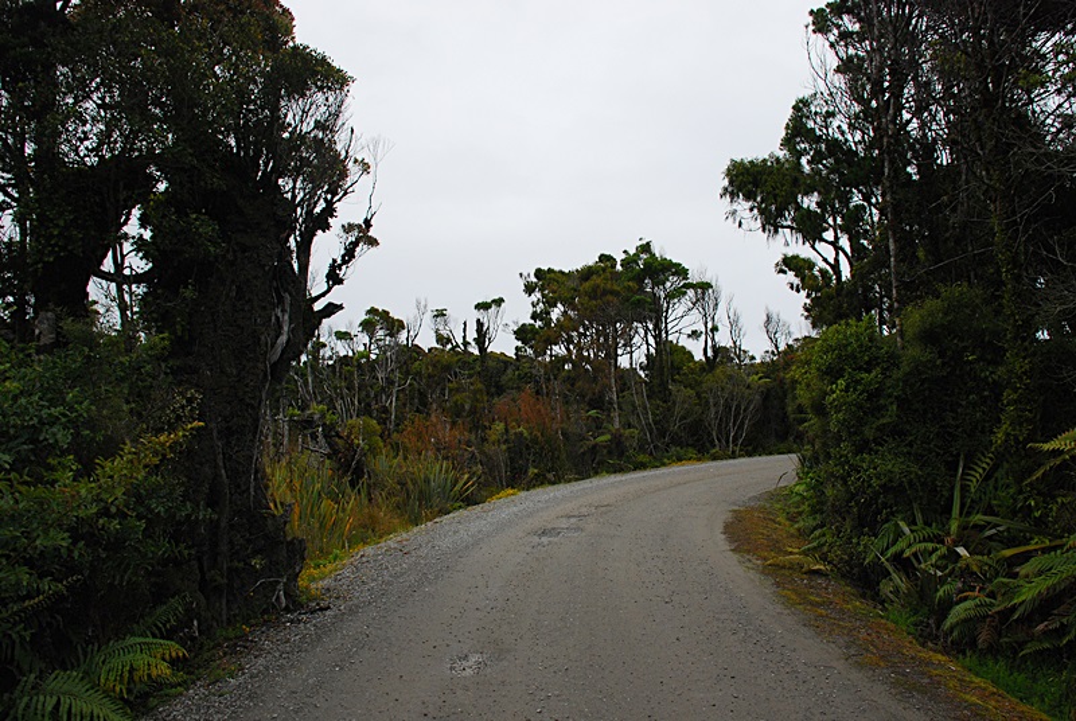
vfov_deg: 48.1
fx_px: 808
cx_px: 538
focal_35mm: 27
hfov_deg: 67.3
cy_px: 360
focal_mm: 18
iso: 400
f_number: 5.6
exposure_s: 1/1600
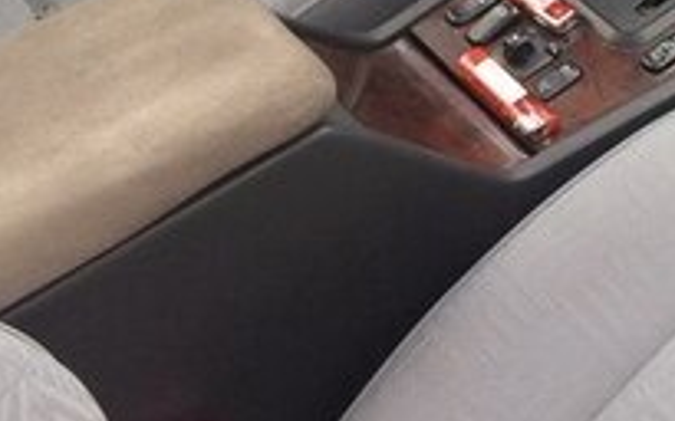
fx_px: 1821
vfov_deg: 12.3
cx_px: 846
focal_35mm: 99
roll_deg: -2.4
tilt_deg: -35.3
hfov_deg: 19.6
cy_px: -288
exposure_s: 1/103
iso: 32
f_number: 2.2
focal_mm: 4.15
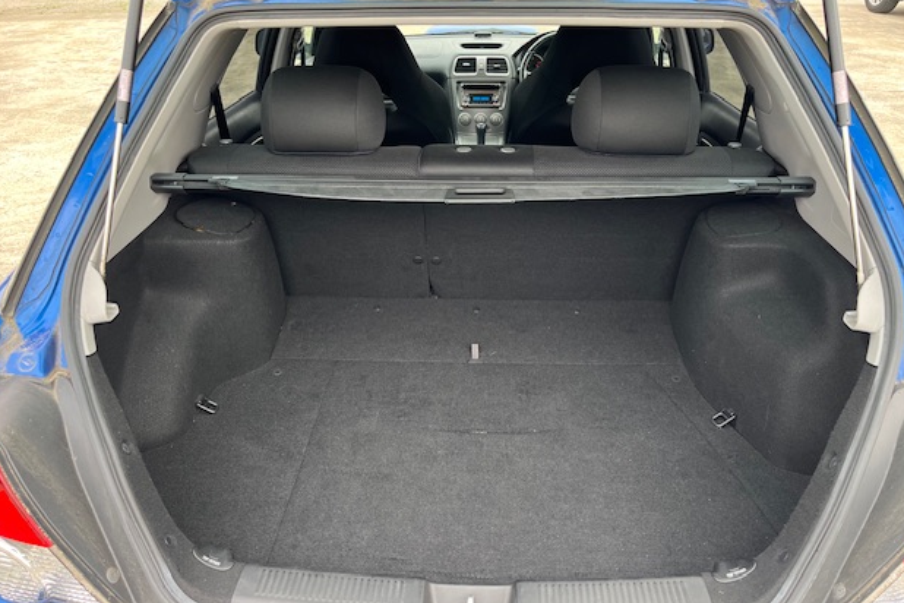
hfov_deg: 65.5
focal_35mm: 28
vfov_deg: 46.4
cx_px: 451
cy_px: 278
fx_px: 703
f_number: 1.6
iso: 100
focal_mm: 5.1
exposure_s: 1/121
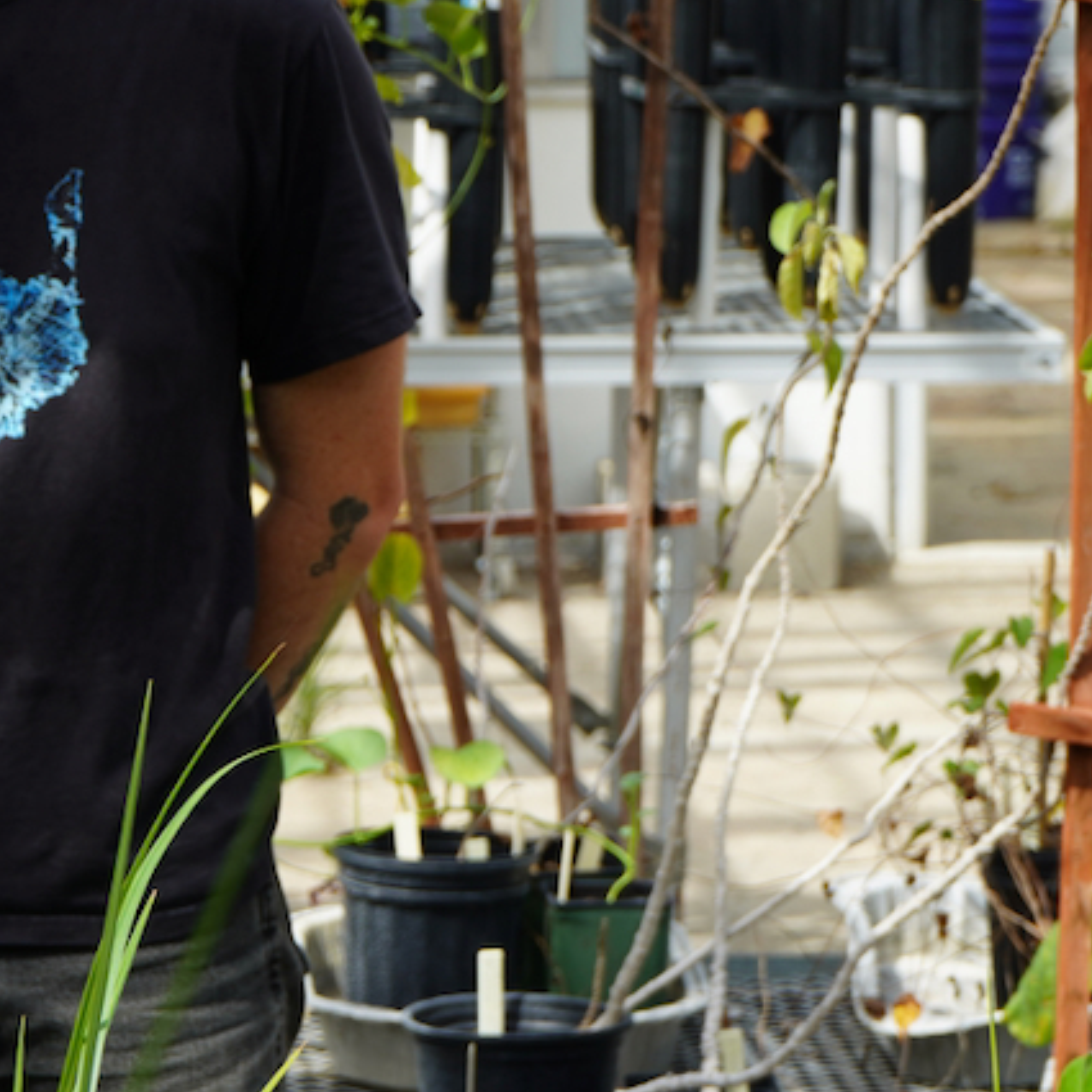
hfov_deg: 9.7
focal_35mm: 179
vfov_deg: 9.8
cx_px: -31
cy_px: 321
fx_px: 6389
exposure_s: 1/100
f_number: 8
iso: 100
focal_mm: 70
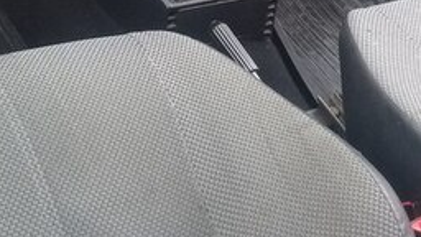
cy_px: -90
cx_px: 245
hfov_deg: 24.4
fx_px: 971
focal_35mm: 87
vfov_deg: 13.3
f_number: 2.2
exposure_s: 1/50
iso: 80
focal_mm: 3.3
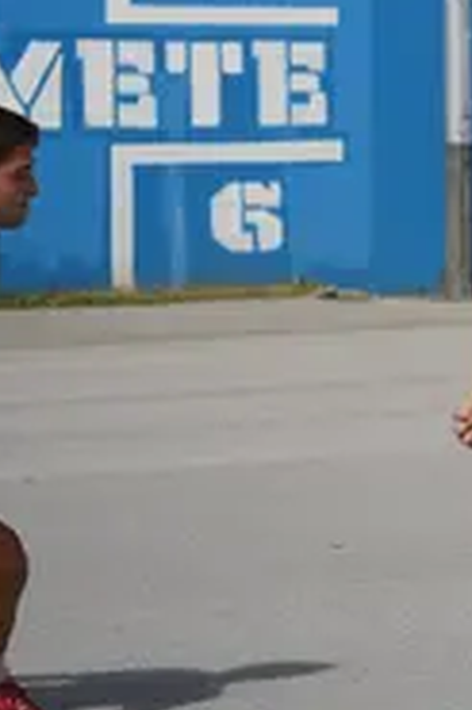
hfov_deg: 5.9
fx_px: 4551
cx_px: 583
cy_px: 238
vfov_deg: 8.9
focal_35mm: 231
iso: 200
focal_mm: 89
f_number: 4.5
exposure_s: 1/1000
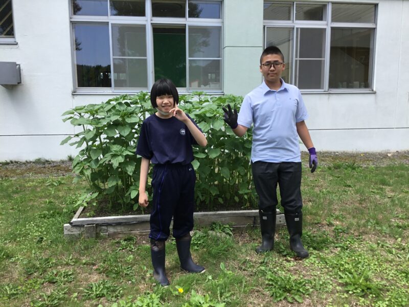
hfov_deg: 58.4
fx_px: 366
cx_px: 204
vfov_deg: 45.4
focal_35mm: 31
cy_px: 154
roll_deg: -0.3
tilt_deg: -8.5
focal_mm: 3.3
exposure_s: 1/754
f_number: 2.4
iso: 25
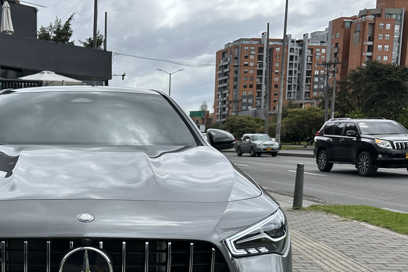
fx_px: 510
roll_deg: +0.3
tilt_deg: -9.8
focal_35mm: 45
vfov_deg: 28.9
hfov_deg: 41.4
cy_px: 235
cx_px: 70
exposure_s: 1/3155
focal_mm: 6.86
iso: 80
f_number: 1.78
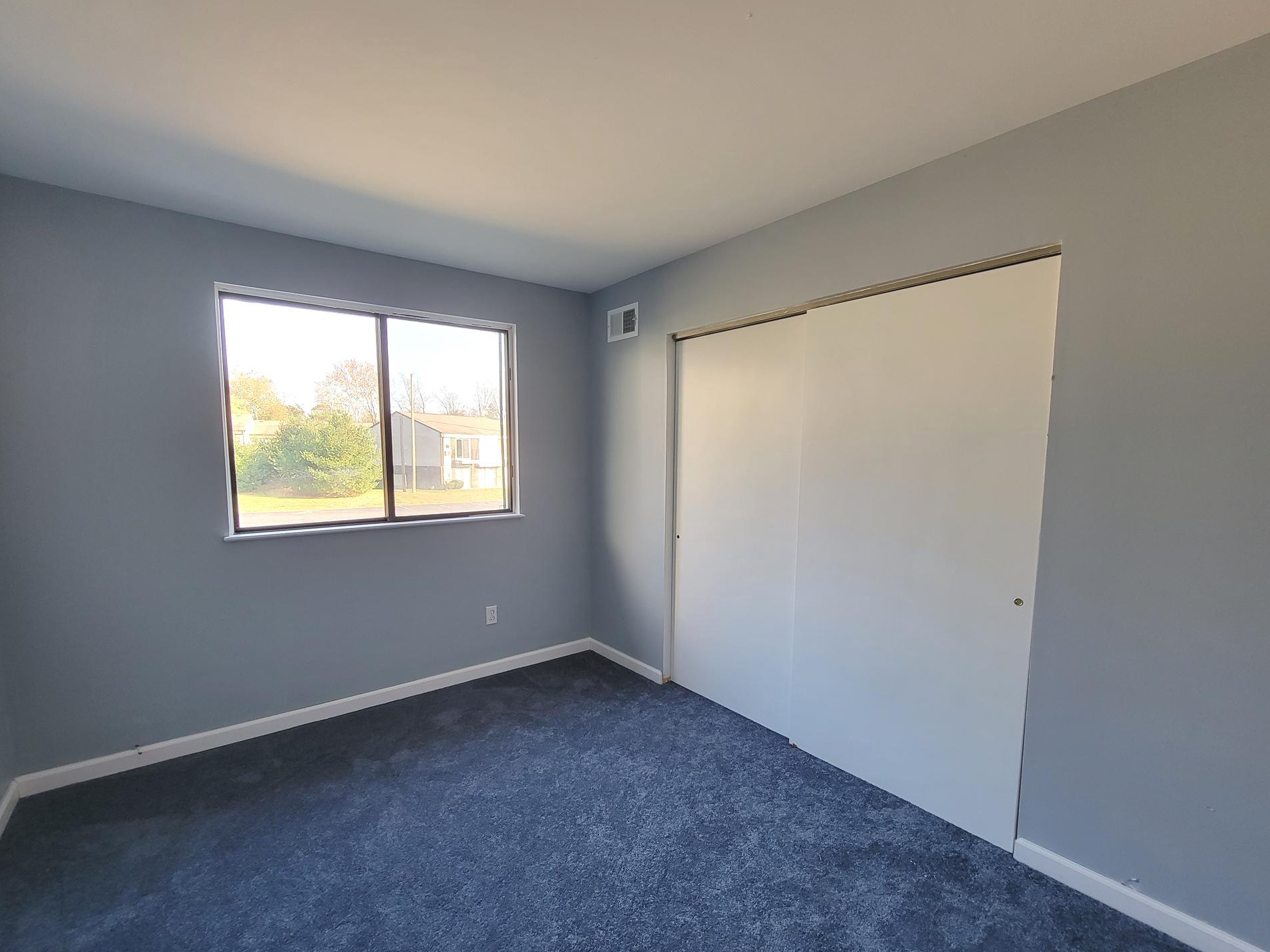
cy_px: 499
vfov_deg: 85.6
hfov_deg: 102.0
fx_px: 514
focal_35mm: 14
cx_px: 614
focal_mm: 2.2
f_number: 2.2
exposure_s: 1/60
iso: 125
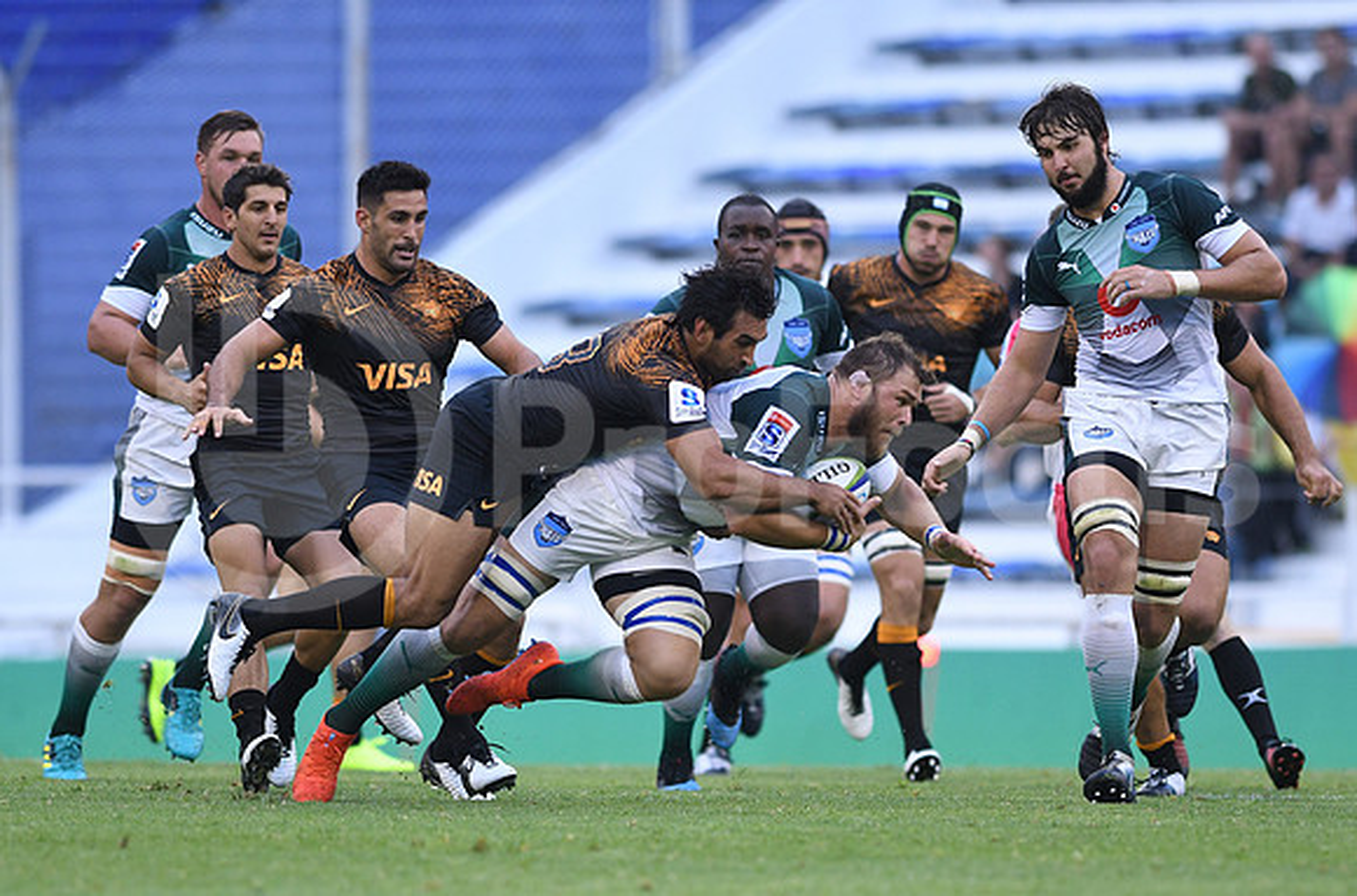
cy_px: 448
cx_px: 678
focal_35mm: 450
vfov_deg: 3.0
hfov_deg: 4.6
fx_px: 16912
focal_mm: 300
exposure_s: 1/1250
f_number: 2.8
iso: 1250
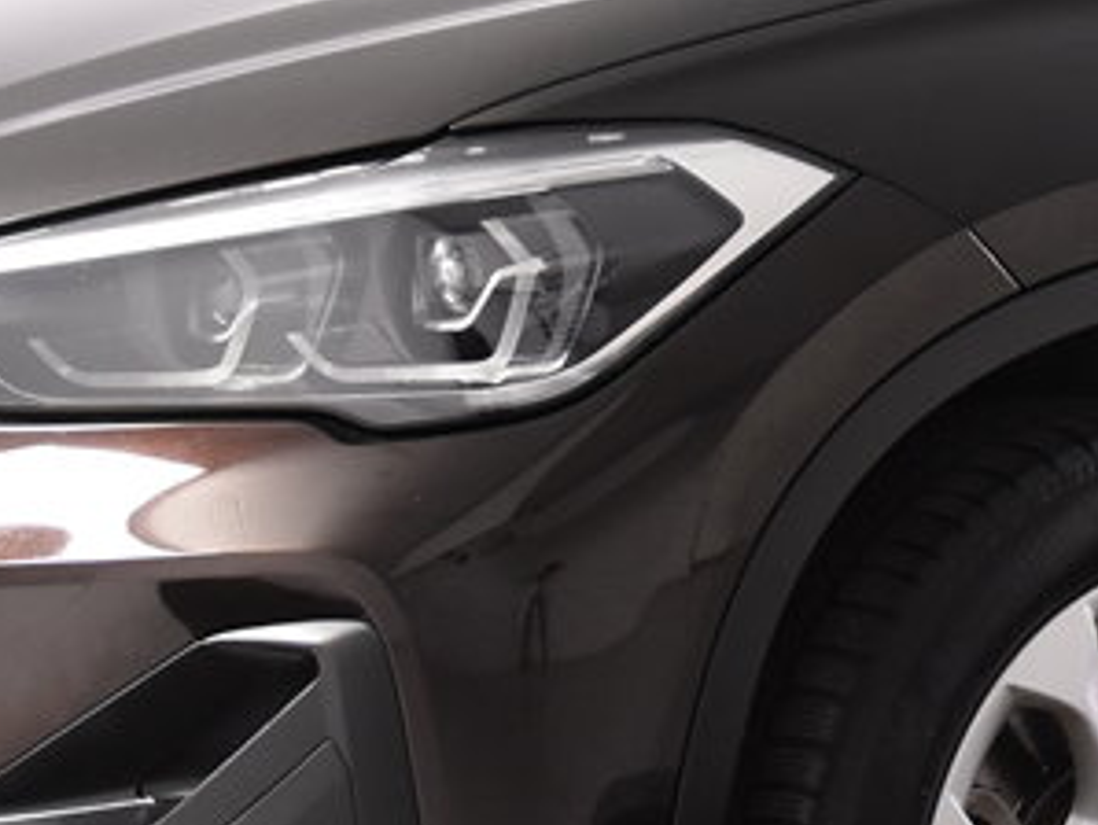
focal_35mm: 109
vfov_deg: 13.6
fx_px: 3460
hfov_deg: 17.6
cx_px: 1098
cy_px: 374
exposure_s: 1/60
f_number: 4
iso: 1600
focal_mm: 22
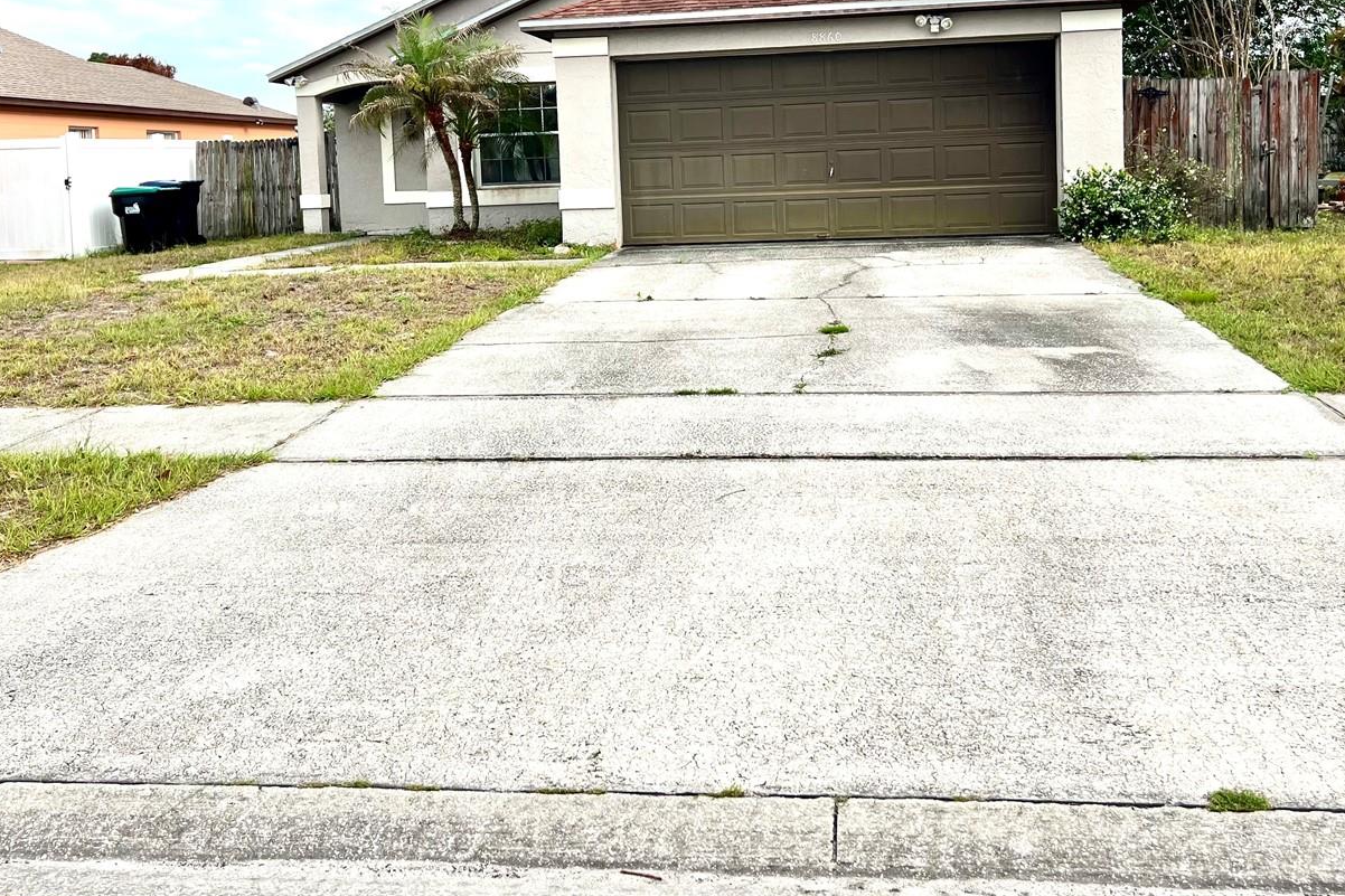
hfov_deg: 53.1
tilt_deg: -2.3
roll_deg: +2.5
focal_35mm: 36
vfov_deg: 36.1
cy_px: 234
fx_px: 1345
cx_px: 690
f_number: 1.5
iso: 50
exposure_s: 1/3257
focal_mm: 5.7
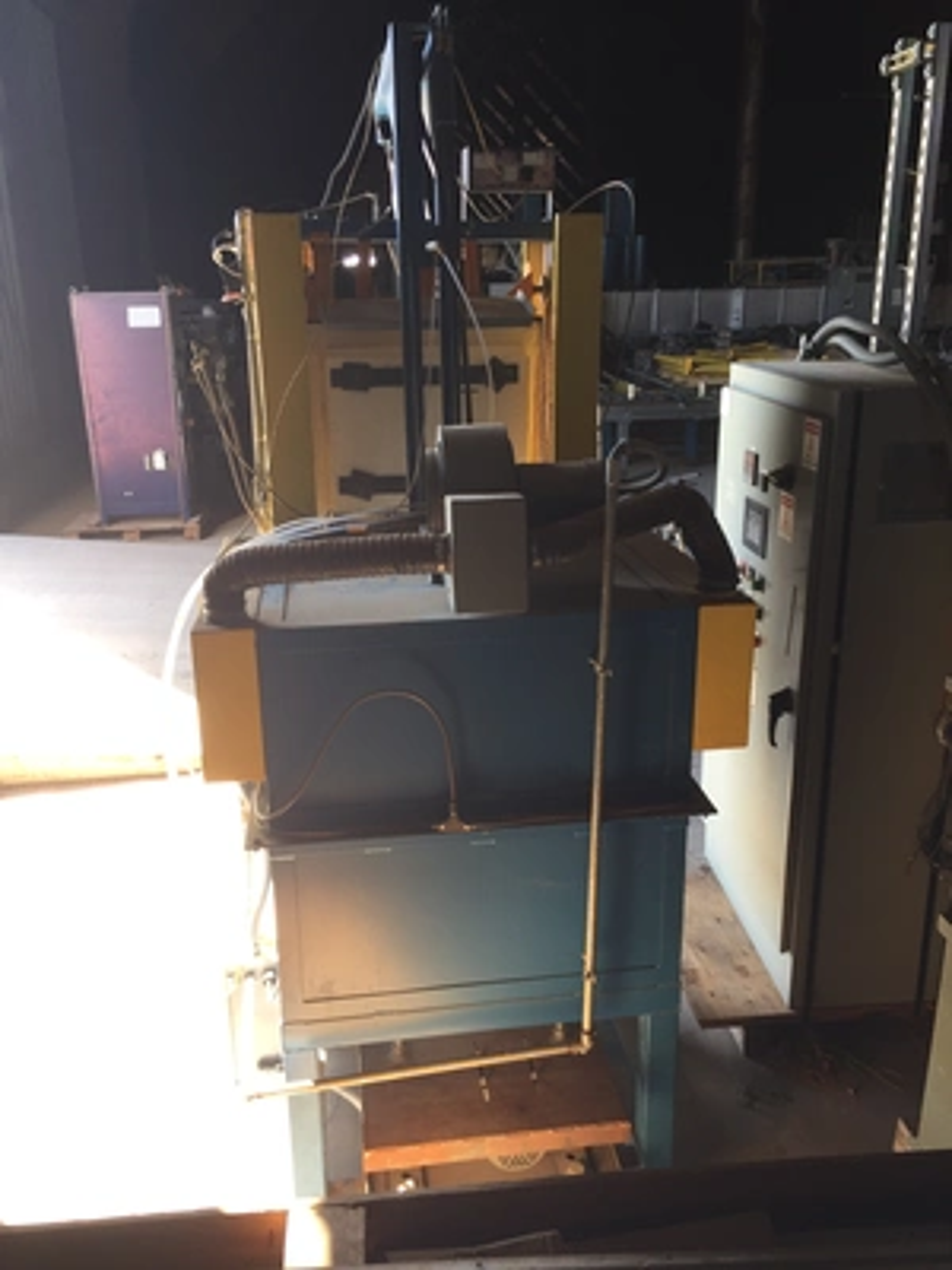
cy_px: 635
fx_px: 1063
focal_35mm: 29
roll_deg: -0.1
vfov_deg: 61.7
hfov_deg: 48.2
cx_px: 476
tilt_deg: -17.8
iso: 32
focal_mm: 4.15
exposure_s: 1/60
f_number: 2.2
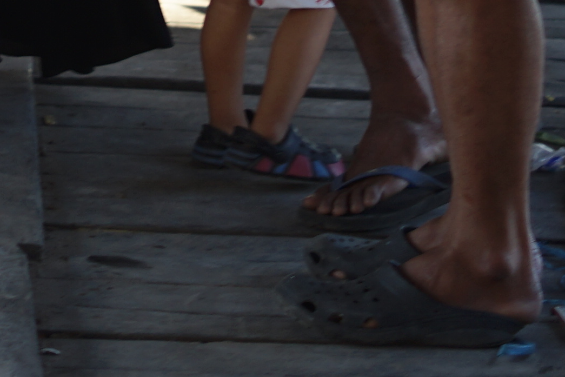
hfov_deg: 7.1
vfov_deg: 4.6
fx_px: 4505
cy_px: -684
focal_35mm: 287
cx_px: -309
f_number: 2
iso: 125
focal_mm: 50
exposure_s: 1/400
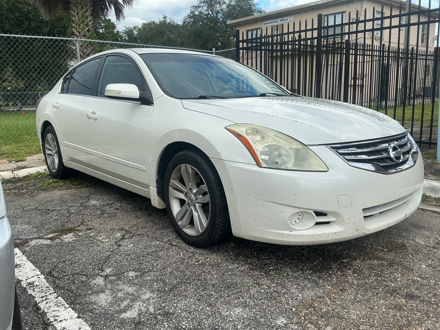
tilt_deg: -11.3
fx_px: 369
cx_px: 220
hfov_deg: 61.7
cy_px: 165
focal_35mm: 29
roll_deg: +2.8
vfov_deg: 48.2
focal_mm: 3
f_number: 1.8
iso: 25
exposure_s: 1/422
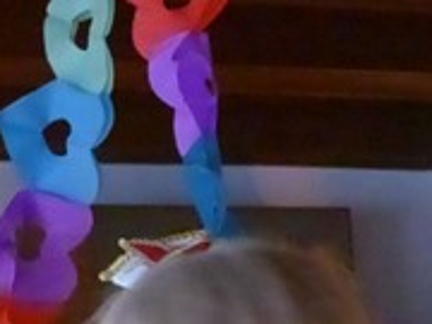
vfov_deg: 3.6
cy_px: 515
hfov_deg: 4.8
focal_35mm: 414
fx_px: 5167
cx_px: 562
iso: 3200
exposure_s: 1/20
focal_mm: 21.8
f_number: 2.8
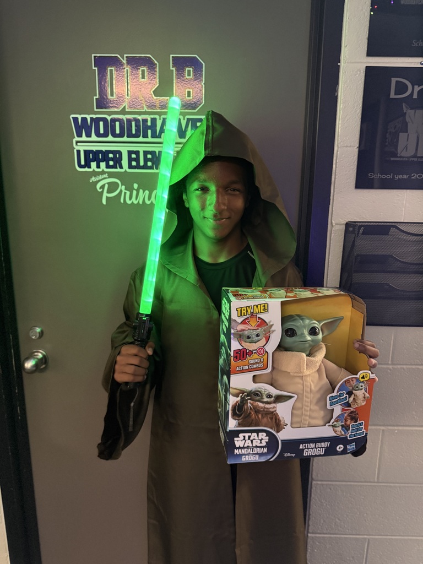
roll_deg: -1.1
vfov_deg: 71.6
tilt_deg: -12.7
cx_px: 212
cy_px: 282
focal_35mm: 24
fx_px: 391
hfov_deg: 56.8
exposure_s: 1/40
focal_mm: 6.76
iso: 800
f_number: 1.78
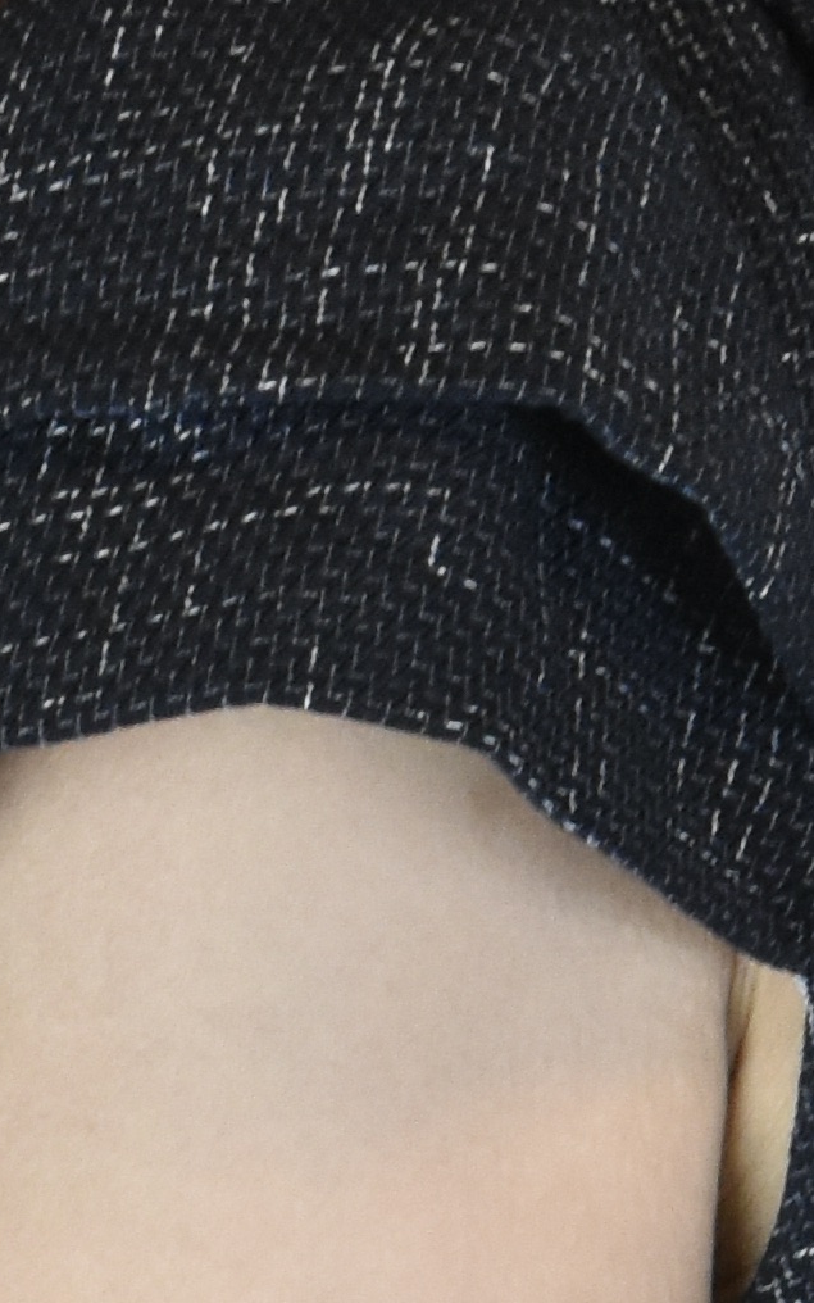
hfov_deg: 4.3
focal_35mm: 307
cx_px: 993
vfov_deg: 6.6
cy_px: 2760
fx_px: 10897
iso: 1600
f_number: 13
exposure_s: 1/50
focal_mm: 34
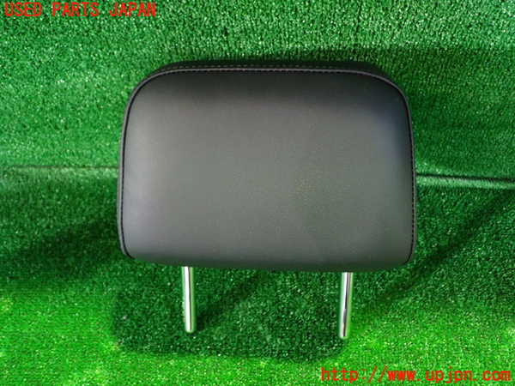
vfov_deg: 39.7
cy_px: 193
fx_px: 536
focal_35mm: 36
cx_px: 258
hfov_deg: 51.4
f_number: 2.5
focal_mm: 6.37
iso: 800
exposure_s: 1/13
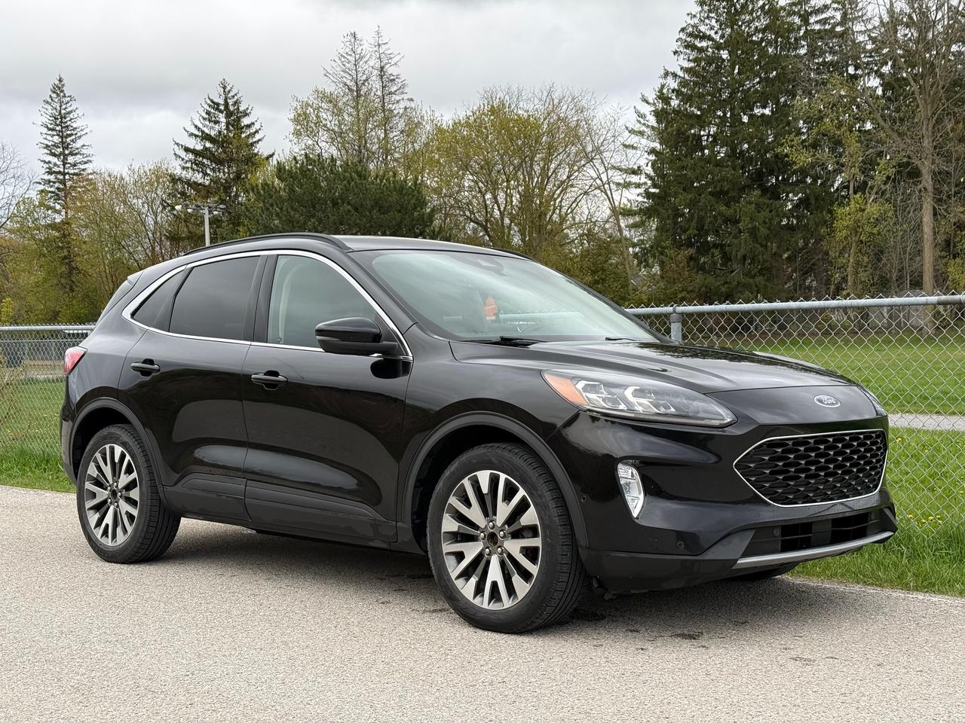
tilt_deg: -1.0
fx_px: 1338
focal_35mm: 48
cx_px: 482
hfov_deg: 39.7
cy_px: 362
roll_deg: +1.3
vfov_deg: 30.3
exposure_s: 1/363
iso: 80
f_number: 1.78
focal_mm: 6.76
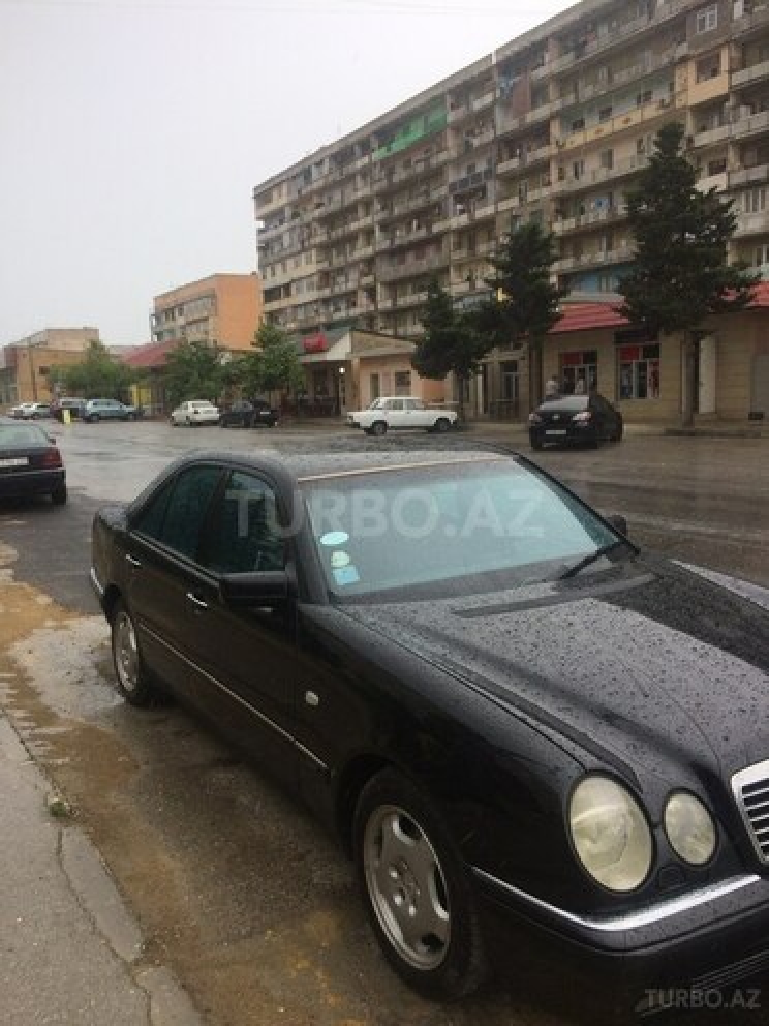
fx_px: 859
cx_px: 384
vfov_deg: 61.7
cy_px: 513
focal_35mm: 29
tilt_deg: -13.8
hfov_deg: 48.2
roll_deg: +0.7
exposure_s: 1/410
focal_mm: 4.15
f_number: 2.2
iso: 32
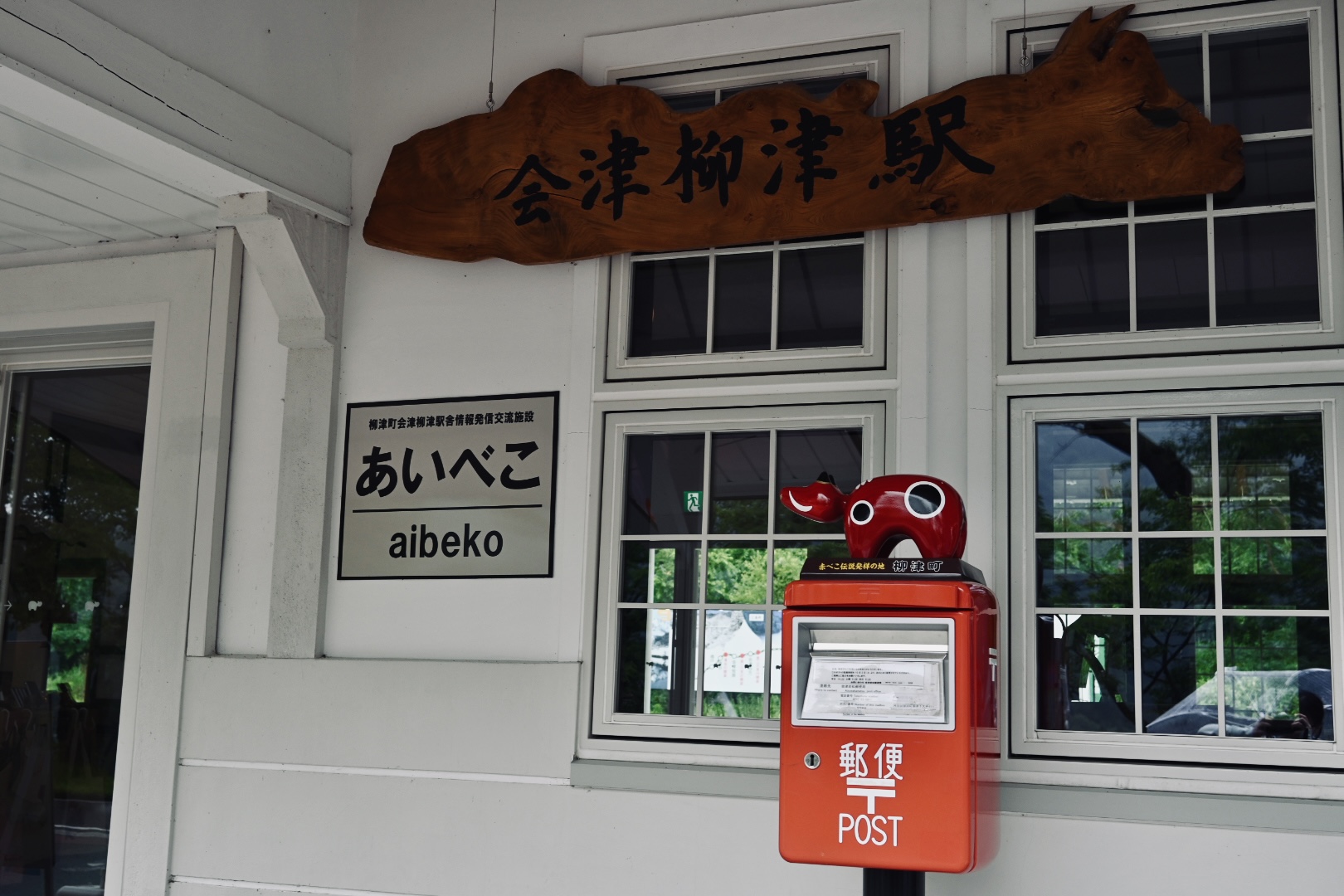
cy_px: 448
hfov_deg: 49.6
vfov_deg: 34.2
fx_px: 1456
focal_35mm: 39
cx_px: 672
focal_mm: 26
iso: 100
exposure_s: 1/160
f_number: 4.5
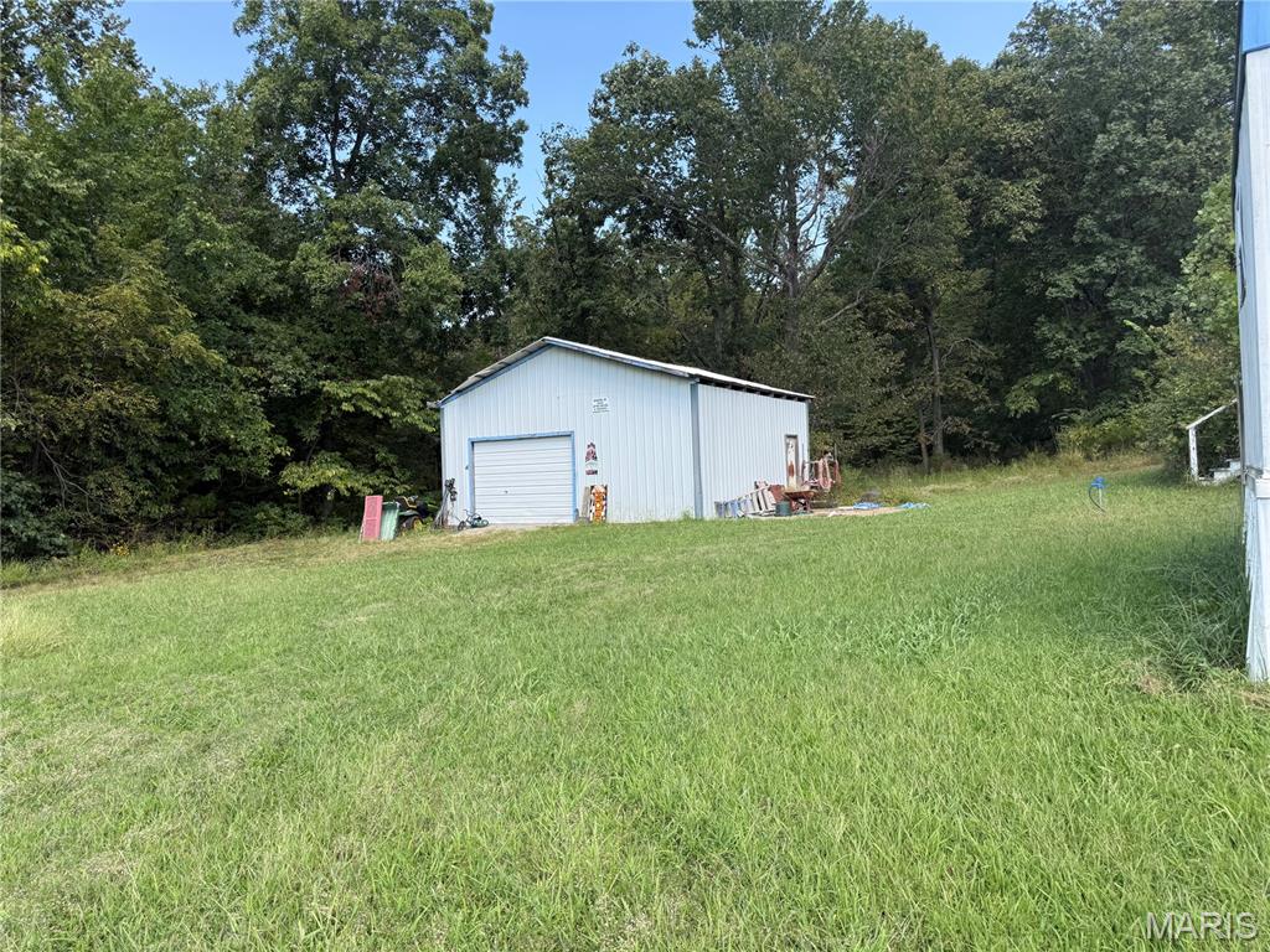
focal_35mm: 24
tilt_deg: +2.8
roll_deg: +0.6
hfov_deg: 71.6
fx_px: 881
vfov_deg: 56.8
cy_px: 476
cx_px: 635
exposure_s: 1/772
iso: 80
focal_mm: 6.76
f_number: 1.78
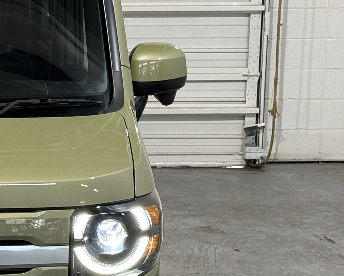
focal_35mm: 151
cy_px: 176
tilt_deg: -9.7
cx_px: -103
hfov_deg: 12.4
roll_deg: -0.6
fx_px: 1537
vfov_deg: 10.2
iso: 100
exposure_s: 1/50
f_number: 1.78
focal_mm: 6.76
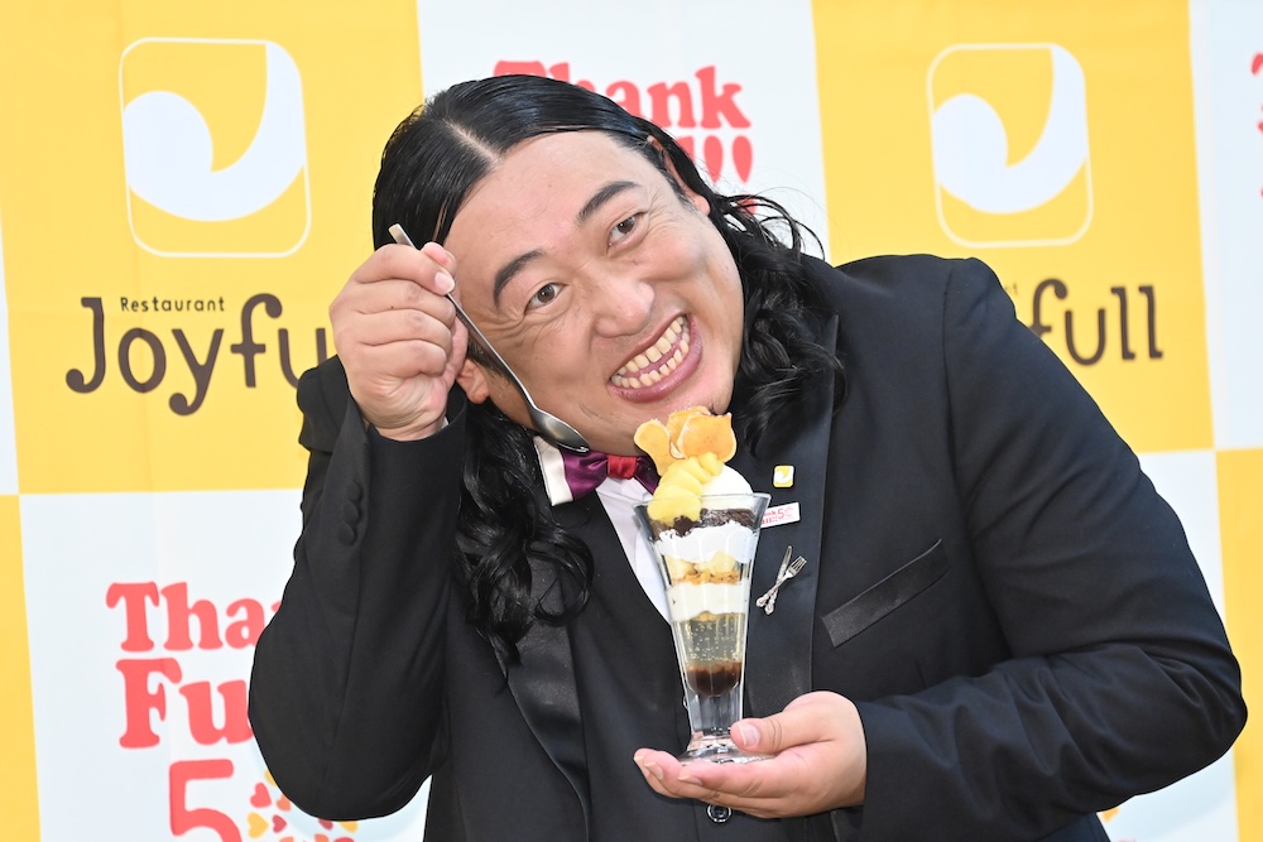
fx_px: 8771
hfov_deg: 8.2
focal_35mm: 250
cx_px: 632
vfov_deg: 5.5
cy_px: 421
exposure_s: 1/160
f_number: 7.1
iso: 6400
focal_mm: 250
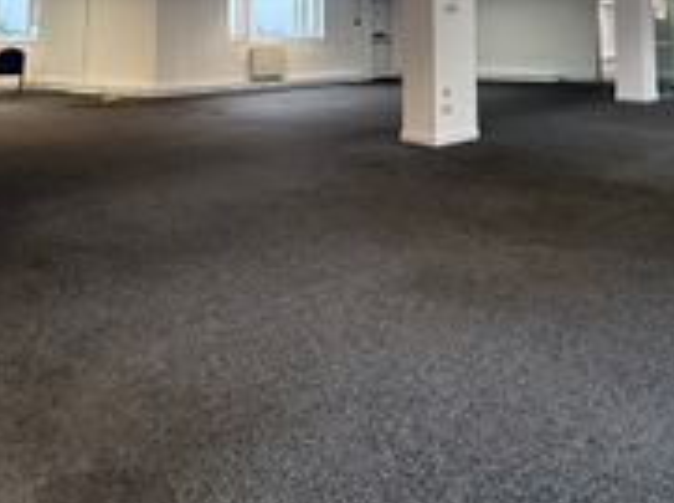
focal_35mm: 31
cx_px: 380
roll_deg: +0.4
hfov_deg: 58.3
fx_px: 602
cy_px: -11
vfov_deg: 39.4
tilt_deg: +5.2
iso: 250
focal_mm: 2.22
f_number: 2.2
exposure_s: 1/100
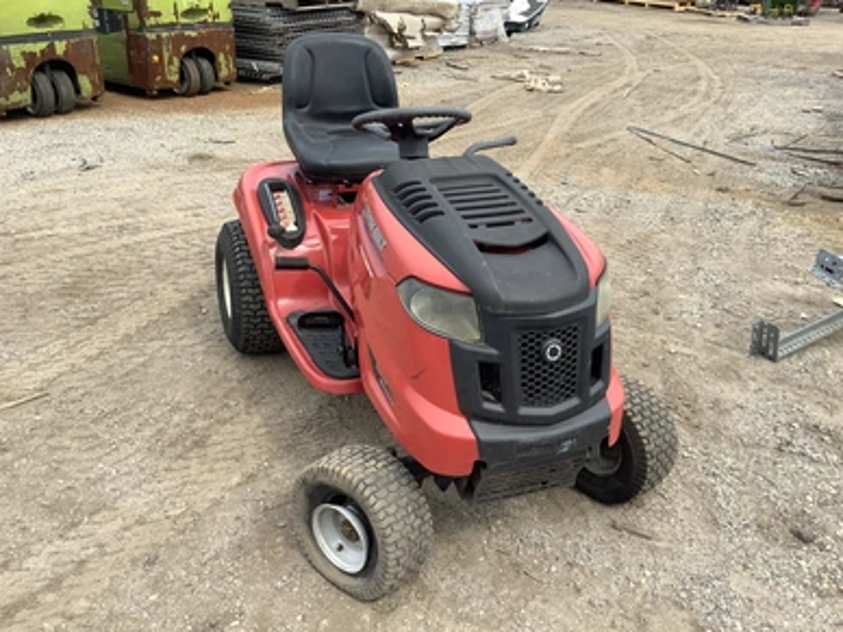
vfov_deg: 44.2
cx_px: 419
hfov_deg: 56.8
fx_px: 779
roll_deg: -0.6
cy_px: 311
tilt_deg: -25.2
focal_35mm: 32
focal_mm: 3.3
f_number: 2.4
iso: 25
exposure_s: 1/554
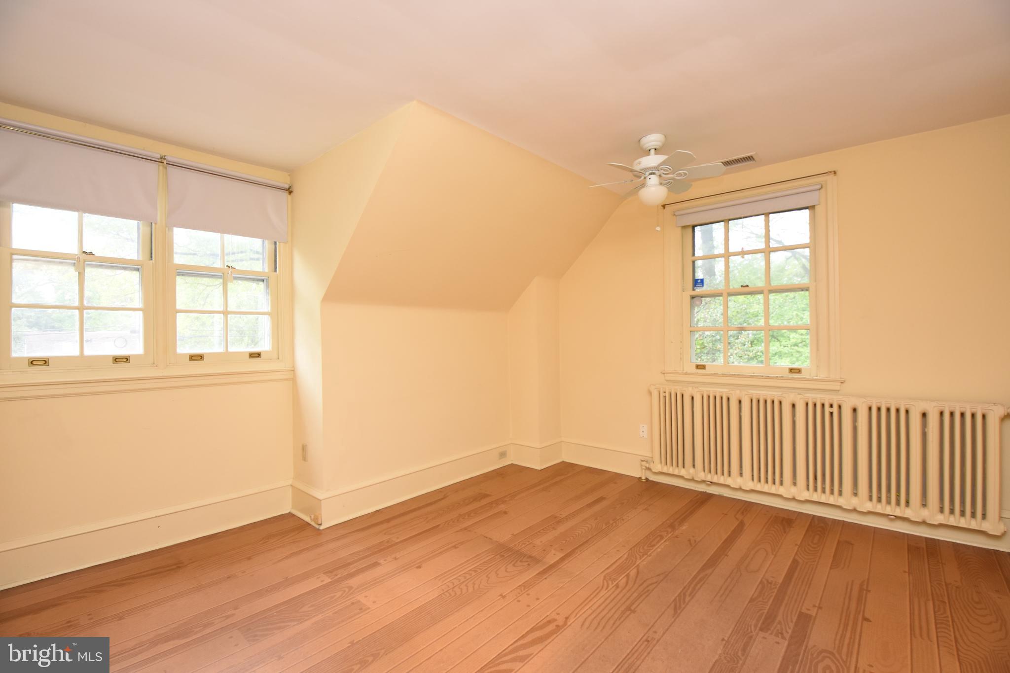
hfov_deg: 100.4
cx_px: 505
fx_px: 421
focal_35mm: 15
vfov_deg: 77.3
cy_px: 336
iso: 800
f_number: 4.5
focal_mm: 10
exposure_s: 1/250
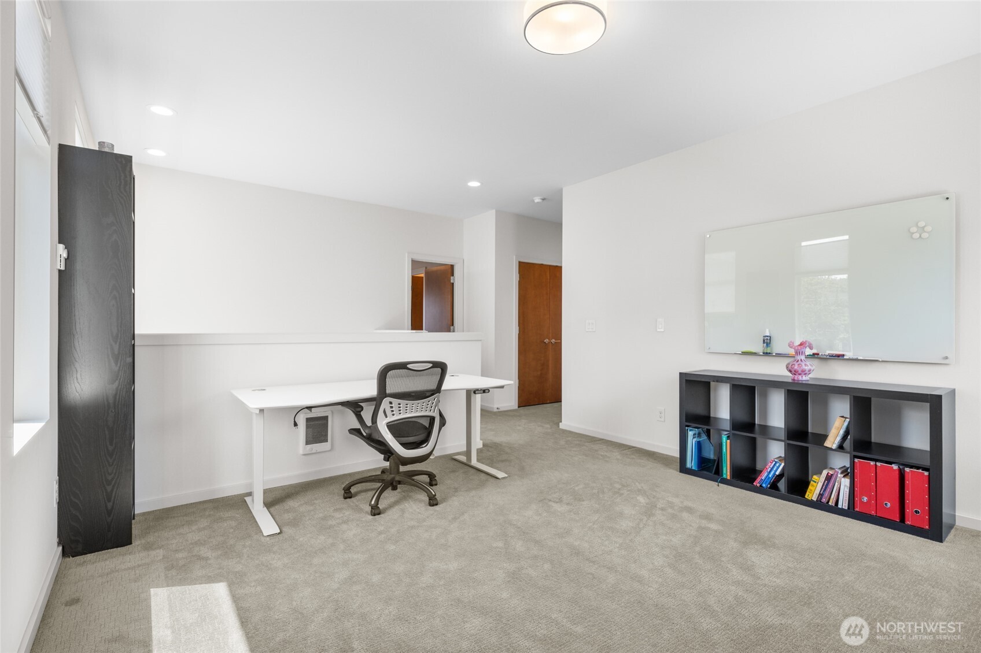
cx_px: 490
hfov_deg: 93.3
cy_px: 326
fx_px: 463
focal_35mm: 17
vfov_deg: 70.4
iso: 400
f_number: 8
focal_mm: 17
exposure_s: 1/30
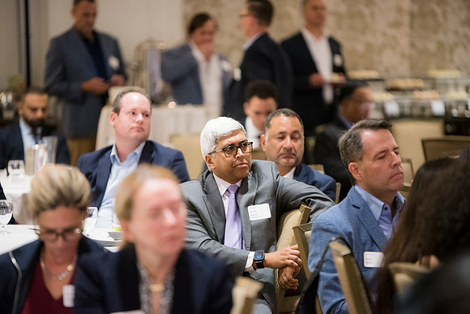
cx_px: 235
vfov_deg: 6.9
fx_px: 2612
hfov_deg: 10.3
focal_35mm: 200
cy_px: 157
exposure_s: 1/160
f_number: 2.8
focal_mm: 200
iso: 6400
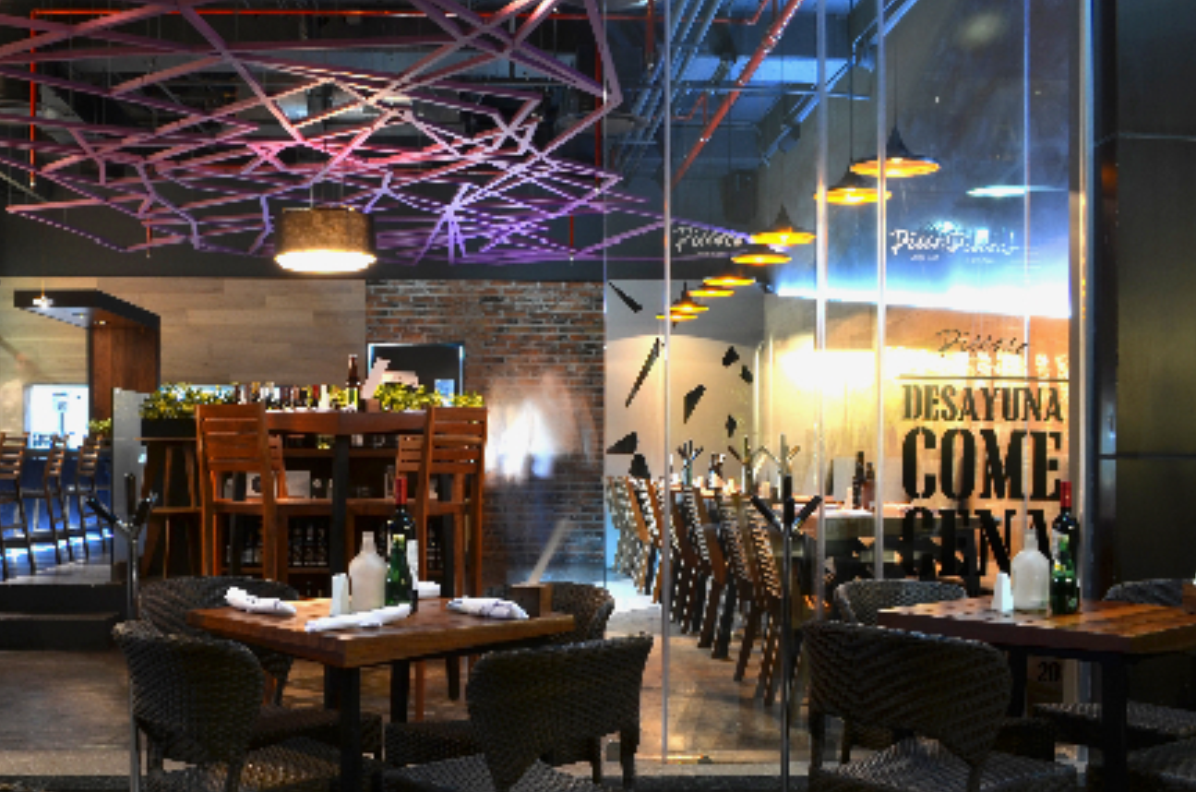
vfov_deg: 33.1
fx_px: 1326
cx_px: 335
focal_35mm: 40
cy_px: 476
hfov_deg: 47.2
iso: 100
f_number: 11
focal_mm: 18
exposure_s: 8
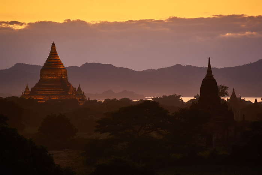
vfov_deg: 6.9
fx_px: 1456
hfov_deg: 10.3
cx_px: 131
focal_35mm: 200
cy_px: 88
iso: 100
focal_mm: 200
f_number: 8
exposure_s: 3
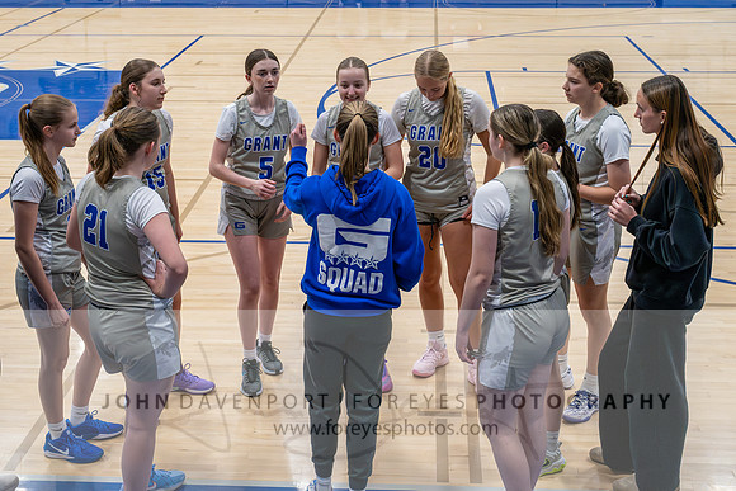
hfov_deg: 36.1
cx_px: 352
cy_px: 149
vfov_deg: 24.4
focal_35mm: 55
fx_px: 1130
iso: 7200
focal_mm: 39
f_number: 5.6
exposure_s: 1/320
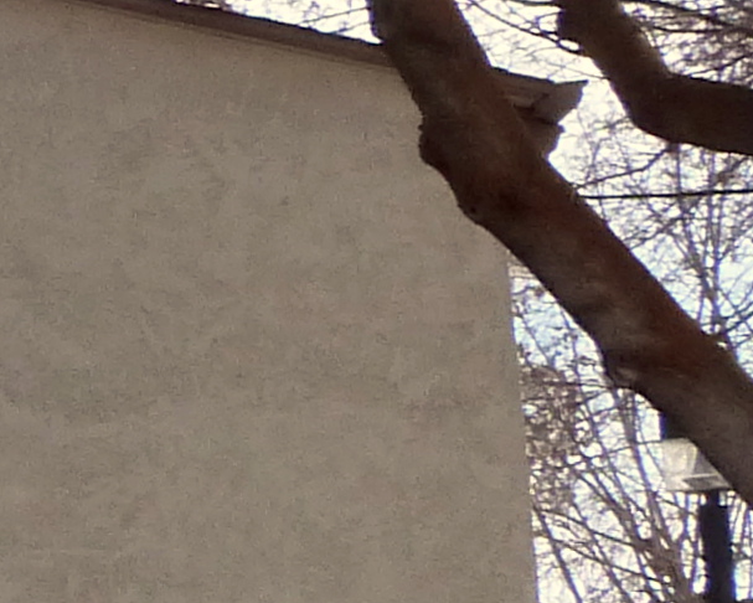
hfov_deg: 6.2
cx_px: -1667
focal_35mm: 283
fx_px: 6309
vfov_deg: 5.5
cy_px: 124
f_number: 5.6
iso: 250
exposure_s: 1/400
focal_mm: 7.9
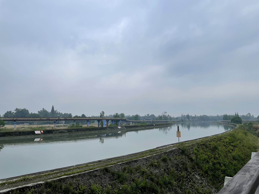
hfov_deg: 67.3
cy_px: 97
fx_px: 195
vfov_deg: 53.1
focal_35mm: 26
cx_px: 130
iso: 32
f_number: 1.6
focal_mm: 4.2
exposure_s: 1/1159
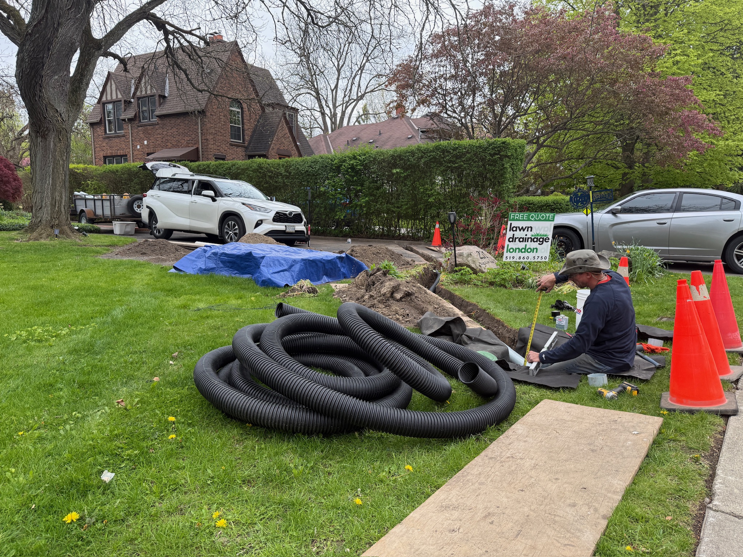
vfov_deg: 56.8
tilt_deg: -7.2
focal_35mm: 24
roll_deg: -0.3
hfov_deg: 71.6
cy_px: 278
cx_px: 372
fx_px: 515
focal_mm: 6.76
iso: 100
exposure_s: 1/689
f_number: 1.78
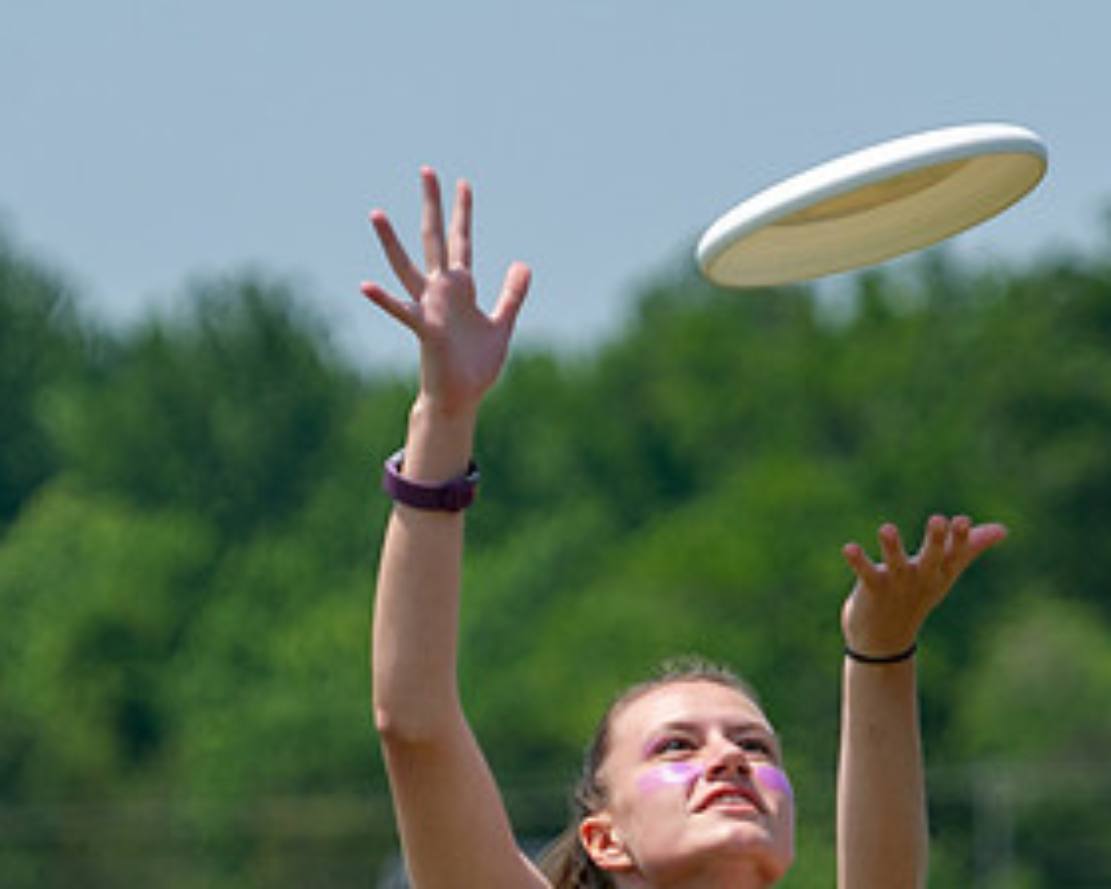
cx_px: 632
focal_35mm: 600
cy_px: 974
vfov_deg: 2.6
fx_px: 19729
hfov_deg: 3.2
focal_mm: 165
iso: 200
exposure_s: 1/2000
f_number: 4
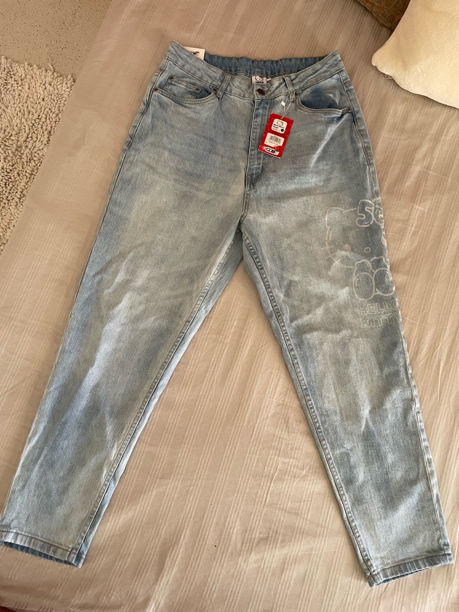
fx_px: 460
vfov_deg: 67.3
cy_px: 306
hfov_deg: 53.1
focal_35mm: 26
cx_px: 230
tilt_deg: -80.6
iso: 125
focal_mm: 4.2
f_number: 1.6
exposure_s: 1/92
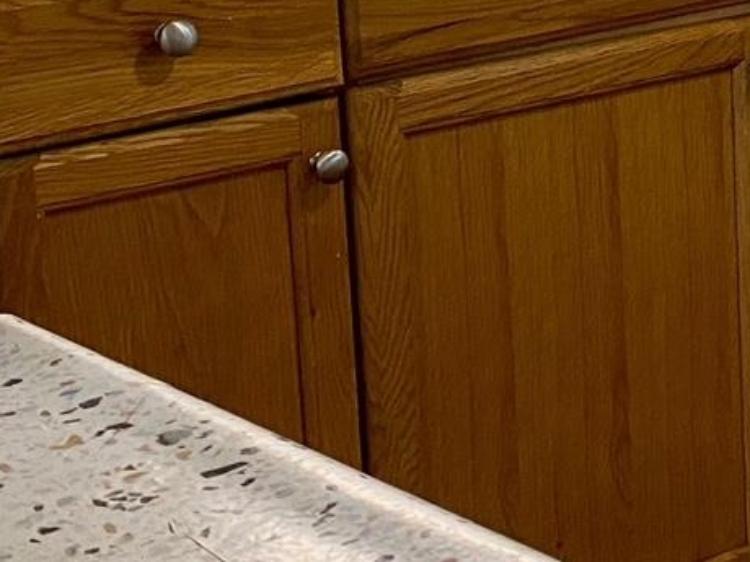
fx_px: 2470
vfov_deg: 12.8
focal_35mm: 114
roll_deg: -1.3
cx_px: 1392
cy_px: -55
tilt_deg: -9.6
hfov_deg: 14.8
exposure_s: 1/60
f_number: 1.8
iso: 160
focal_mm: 4.25
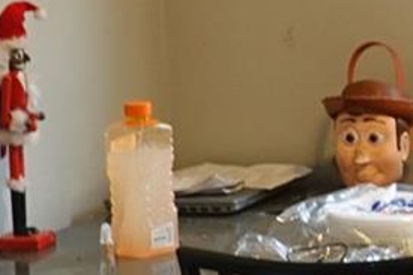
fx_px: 2132
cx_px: 770
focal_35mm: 186
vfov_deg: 7.4
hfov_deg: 10.3
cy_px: 219
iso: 400
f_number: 2.5
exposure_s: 1/30
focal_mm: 9.3
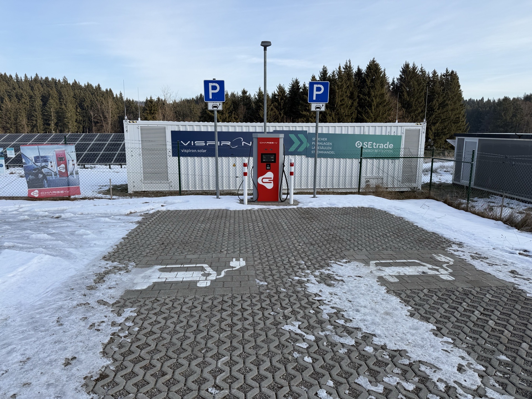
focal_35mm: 24
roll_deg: +0.1
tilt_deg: -10.1
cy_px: 200
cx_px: 266
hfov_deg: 71.6
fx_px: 369
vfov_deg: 56.8
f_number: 1.78
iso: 80
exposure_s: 1/2611
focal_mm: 6.76
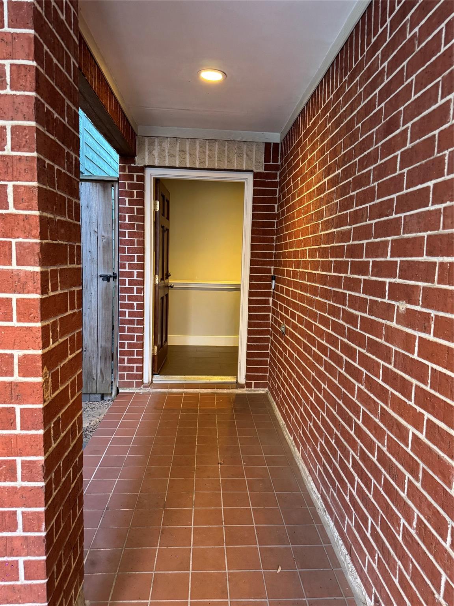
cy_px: 303
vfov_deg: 71.6
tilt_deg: -5.8
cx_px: 227
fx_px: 420
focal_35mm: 24
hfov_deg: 56.8
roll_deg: -2.2
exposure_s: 1/59
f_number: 1.78
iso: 500
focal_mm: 6.76
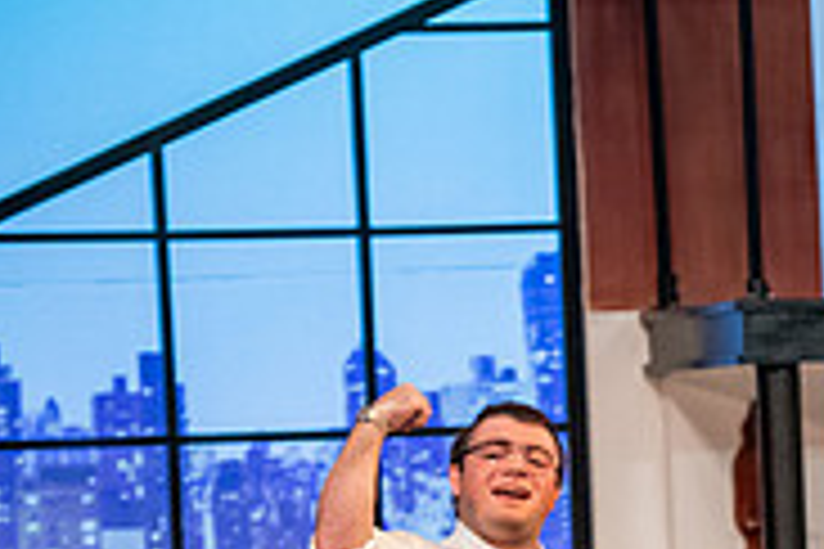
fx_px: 8148
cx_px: 1184
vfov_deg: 3.9
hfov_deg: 5.7
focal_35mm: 356
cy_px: 686
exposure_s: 1/200
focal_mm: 112
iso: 2500
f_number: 3.5
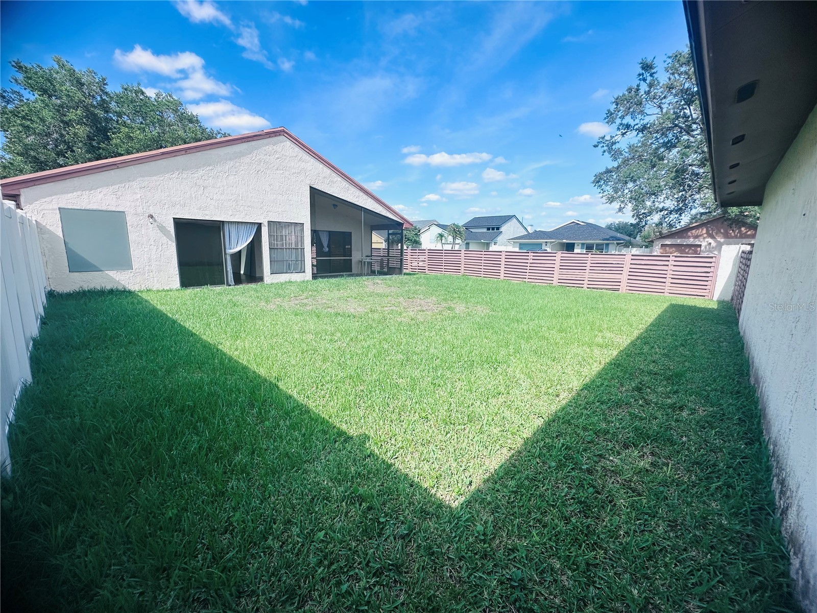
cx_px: 408
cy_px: 306
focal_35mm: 14
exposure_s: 1/1825
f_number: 2.2
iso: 50
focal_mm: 2.22
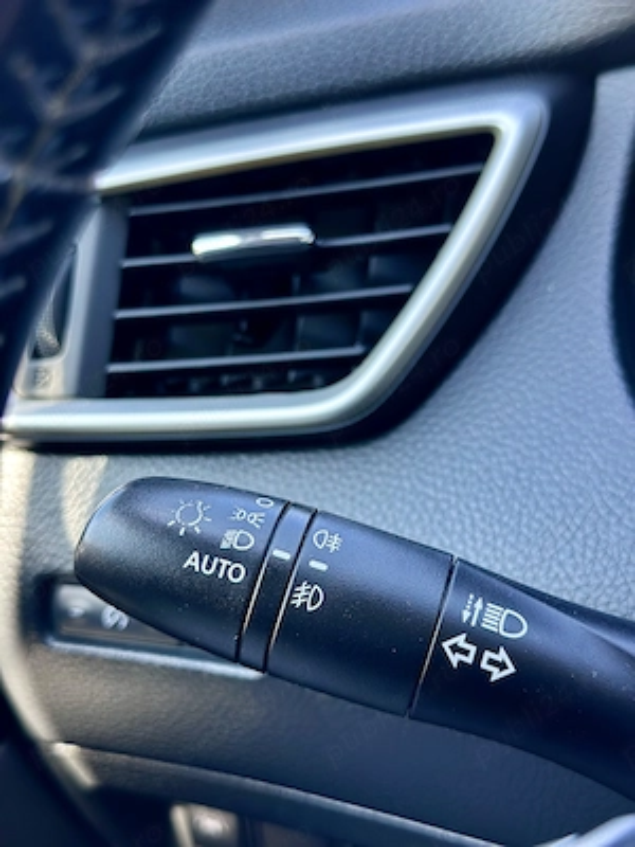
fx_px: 1174
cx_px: 318
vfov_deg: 39.7
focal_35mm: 48
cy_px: 424
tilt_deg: -19.2
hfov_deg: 30.3
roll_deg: +3.6
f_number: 1.78
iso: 125
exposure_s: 1/154
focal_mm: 6.86
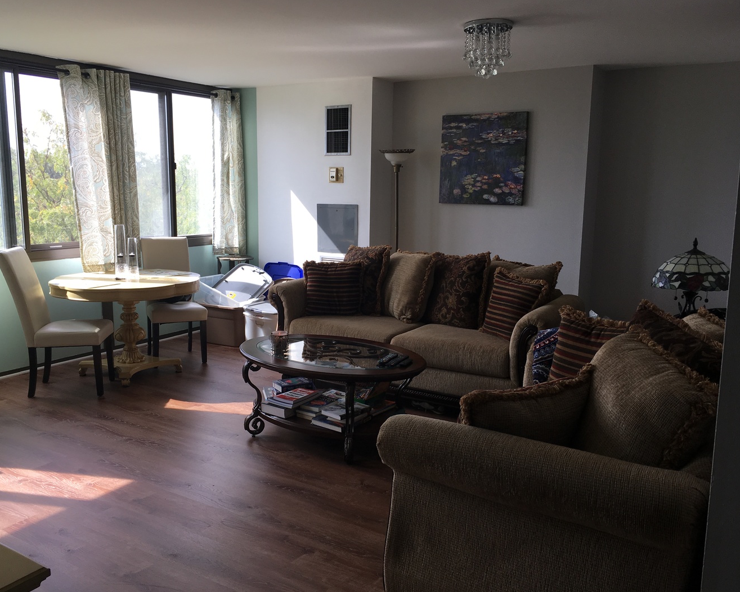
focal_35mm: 31
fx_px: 679
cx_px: 340
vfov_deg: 47.1
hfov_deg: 57.1
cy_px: 295
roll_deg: -1.1
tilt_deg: -9.6
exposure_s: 1/166
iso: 25
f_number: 2.2
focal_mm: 4.15
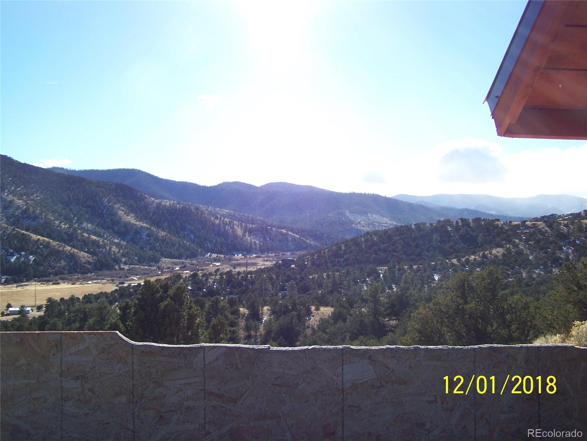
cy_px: 220
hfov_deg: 49.0
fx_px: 645
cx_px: 294
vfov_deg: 37.7
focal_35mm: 38
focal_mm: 6.3
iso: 80
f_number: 2.8
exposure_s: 1/1000
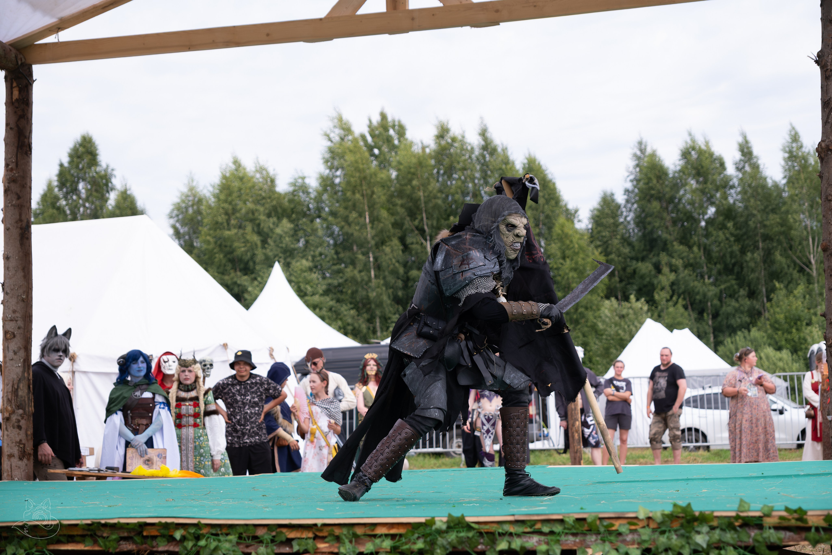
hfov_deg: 30.5
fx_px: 1525
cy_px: 278
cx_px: 416
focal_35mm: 66
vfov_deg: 20.6
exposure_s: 1/1000
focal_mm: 44.1
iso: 160
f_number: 3.2
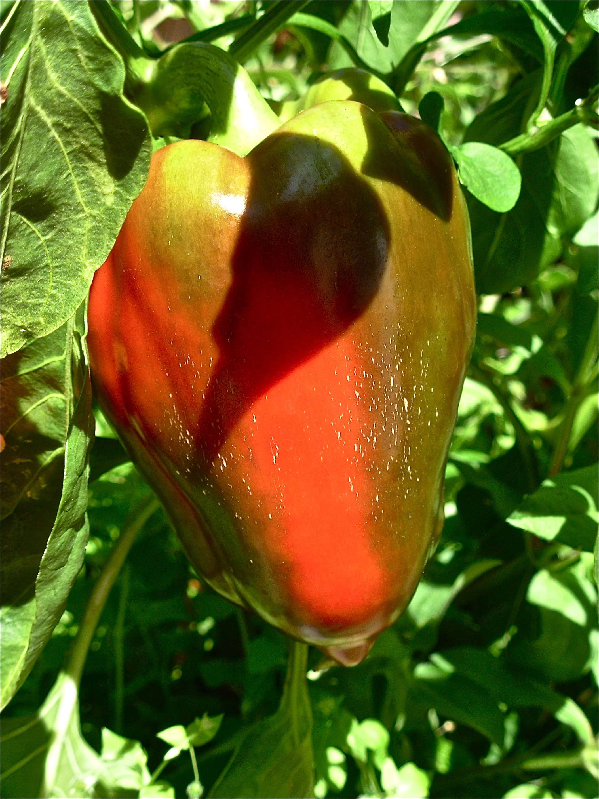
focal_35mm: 82
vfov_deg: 23.8
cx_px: 300
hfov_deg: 18.0
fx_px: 1892
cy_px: 400
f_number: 3.7
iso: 50
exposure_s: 1/304
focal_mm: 13.5
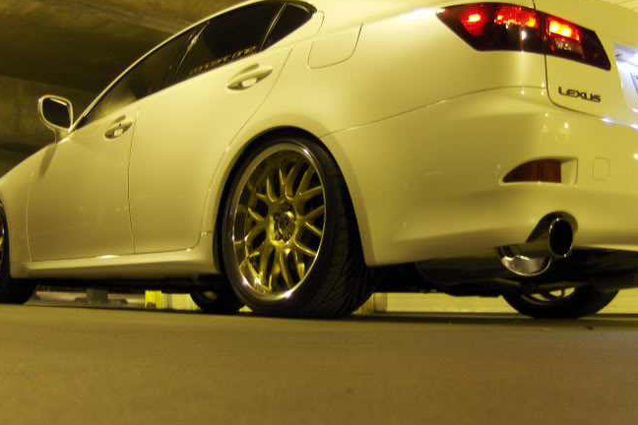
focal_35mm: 45
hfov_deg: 43.6
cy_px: 196
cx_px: 351
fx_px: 797
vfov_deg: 29.9
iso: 100
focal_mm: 7.5
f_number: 2.8
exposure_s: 1/3.95
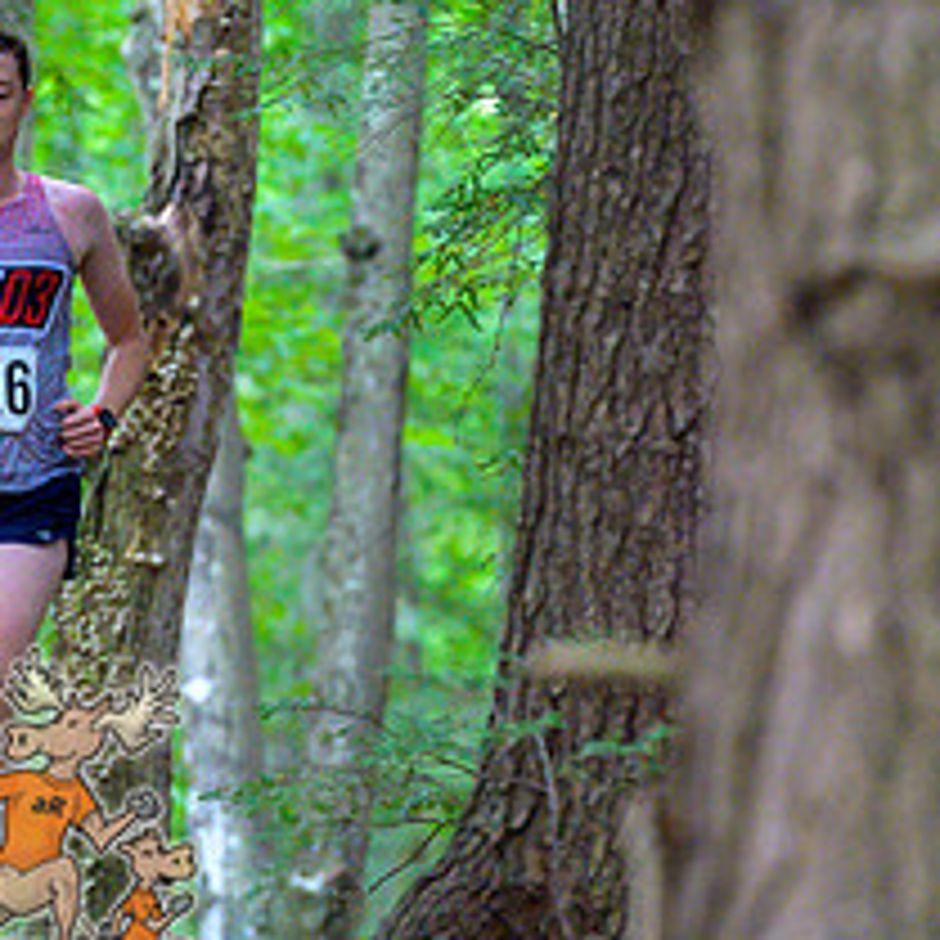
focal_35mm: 471
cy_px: 238
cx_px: 477
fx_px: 14470
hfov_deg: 3.7
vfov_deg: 3.7
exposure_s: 1/200
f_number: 4
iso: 8000
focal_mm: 200
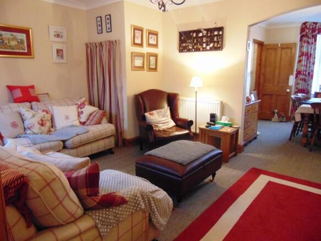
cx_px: 160
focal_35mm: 25
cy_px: 120
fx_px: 232
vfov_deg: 54.9
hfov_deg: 69.4
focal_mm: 4.5
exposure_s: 1/20
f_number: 3
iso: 400
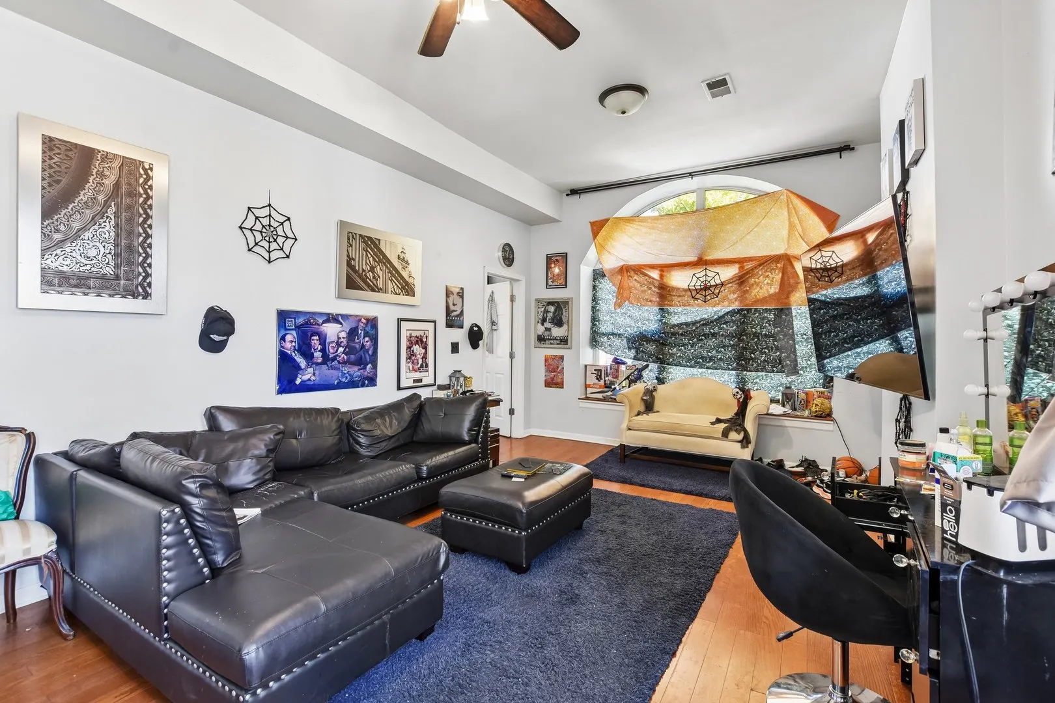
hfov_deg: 100.4
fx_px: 440
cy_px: 352
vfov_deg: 77.3
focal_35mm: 15
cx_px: 528
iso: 400
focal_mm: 10
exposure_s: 1/5
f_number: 8
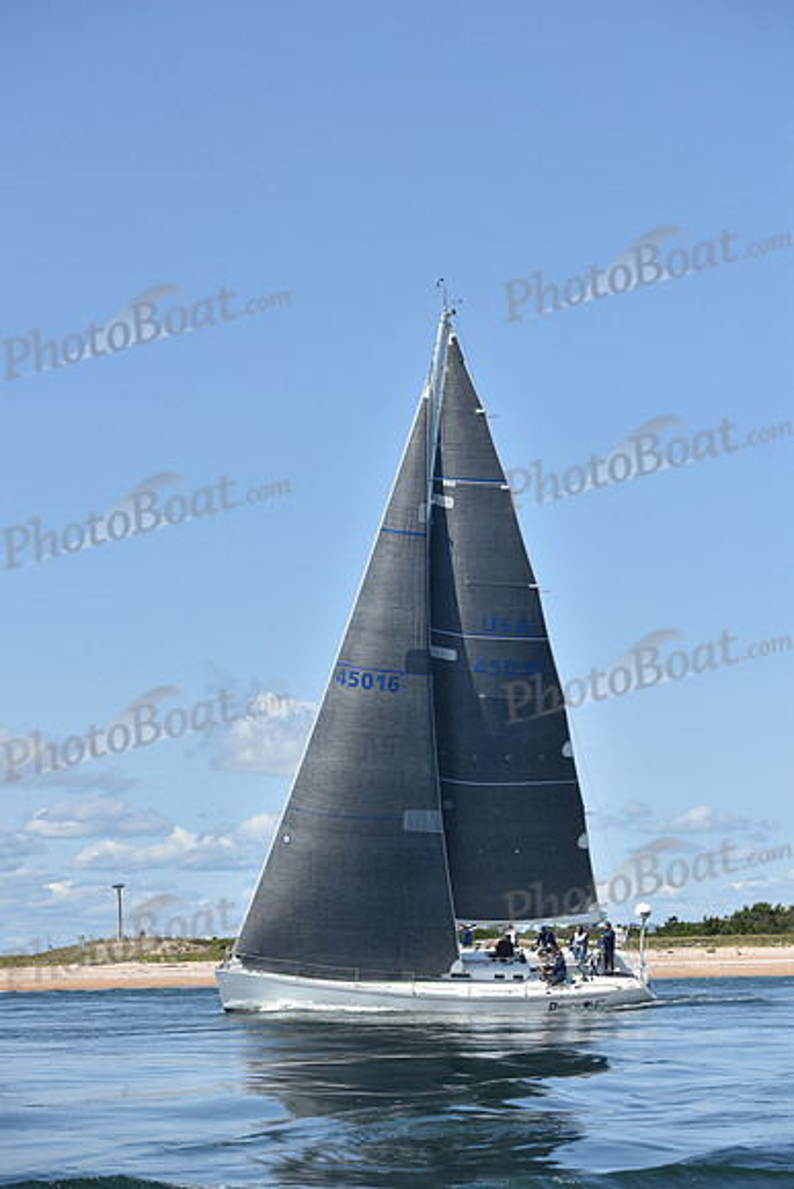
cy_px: 594
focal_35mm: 92
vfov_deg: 22.1
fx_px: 3042
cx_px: 397
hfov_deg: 14.9
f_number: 5.6
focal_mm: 92
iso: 250
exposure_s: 1/2000
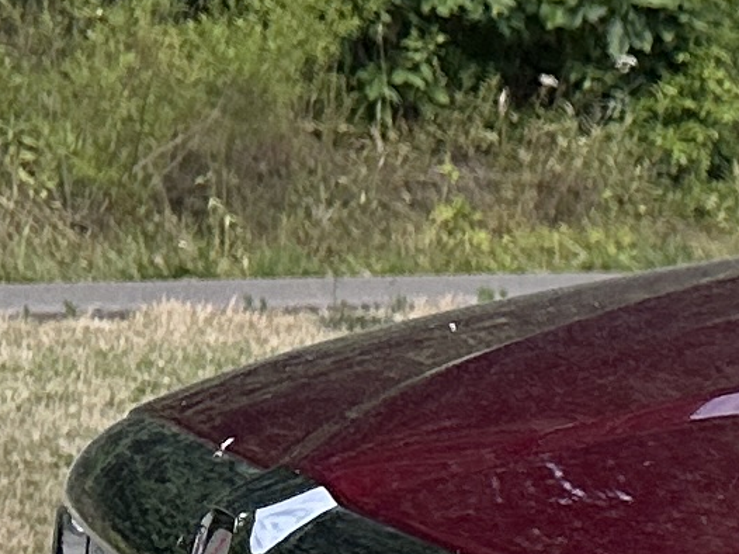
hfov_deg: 7.9
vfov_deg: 7.6
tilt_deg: -12.6
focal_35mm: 184
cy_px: 1211
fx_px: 3926
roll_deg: -1.2
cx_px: 2730
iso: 80
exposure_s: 1/5000
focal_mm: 6.86
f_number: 1.78
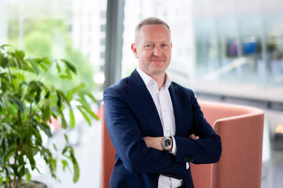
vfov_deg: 27.0
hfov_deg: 39.6
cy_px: 94
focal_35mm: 50
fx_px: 393
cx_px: 142
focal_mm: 50
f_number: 1.4
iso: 100
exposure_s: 1/180
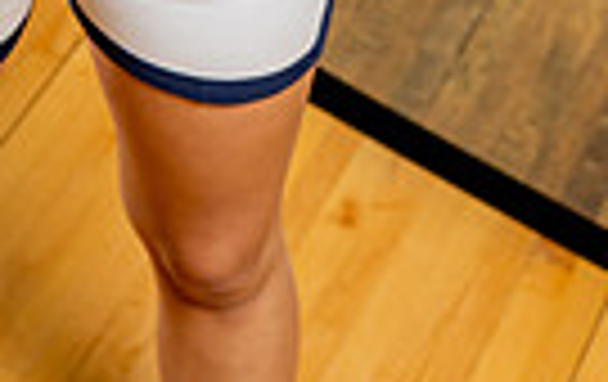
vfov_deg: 6.2
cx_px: 59
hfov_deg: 10.4
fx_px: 3321
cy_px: -593
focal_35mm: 200
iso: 400
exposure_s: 1/250
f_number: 5.6
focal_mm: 59
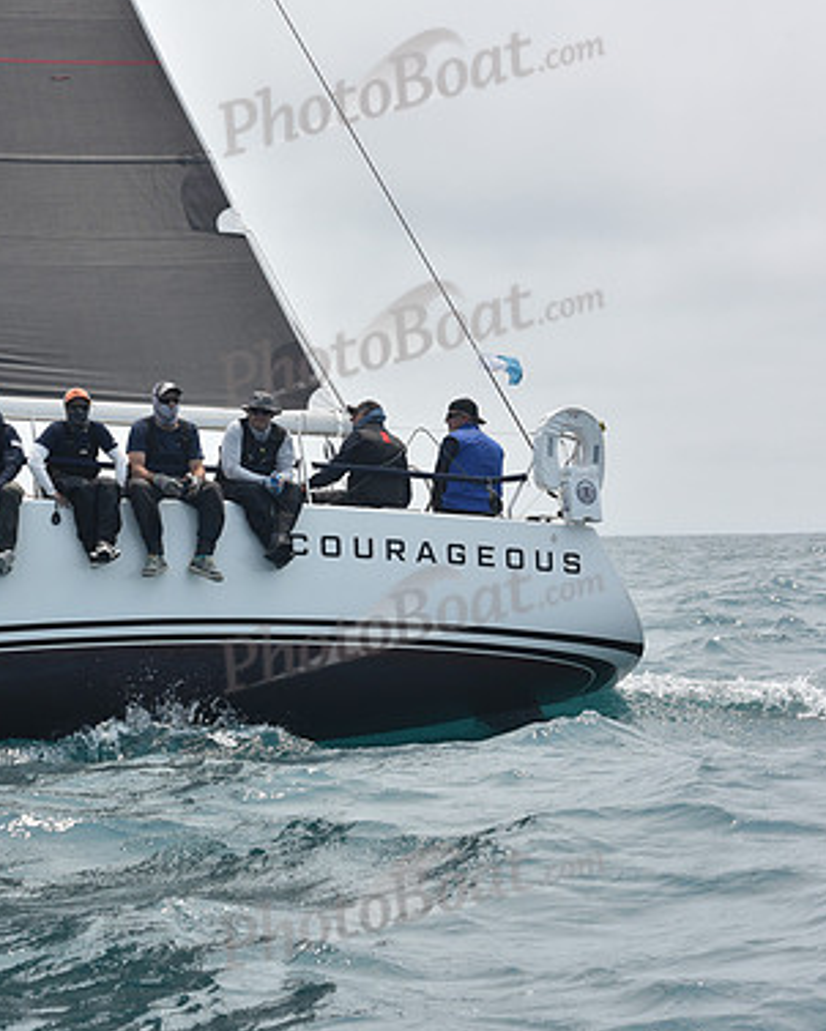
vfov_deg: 19.0
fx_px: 3084
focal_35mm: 101
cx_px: 79
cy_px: 518
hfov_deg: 15.1
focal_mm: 70
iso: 250
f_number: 10
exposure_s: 1/800
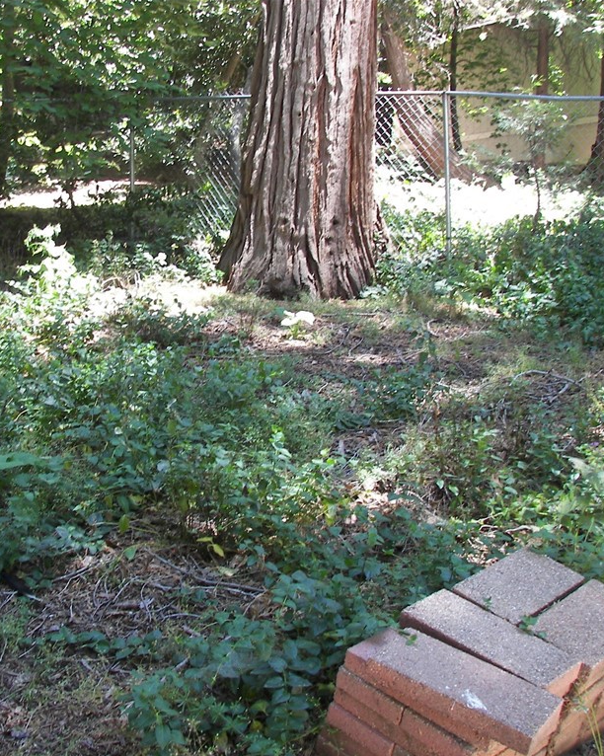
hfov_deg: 31.6
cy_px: 378
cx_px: 172
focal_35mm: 47
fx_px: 1051
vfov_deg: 39.6
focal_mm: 6
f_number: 2.8
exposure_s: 1/30
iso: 50
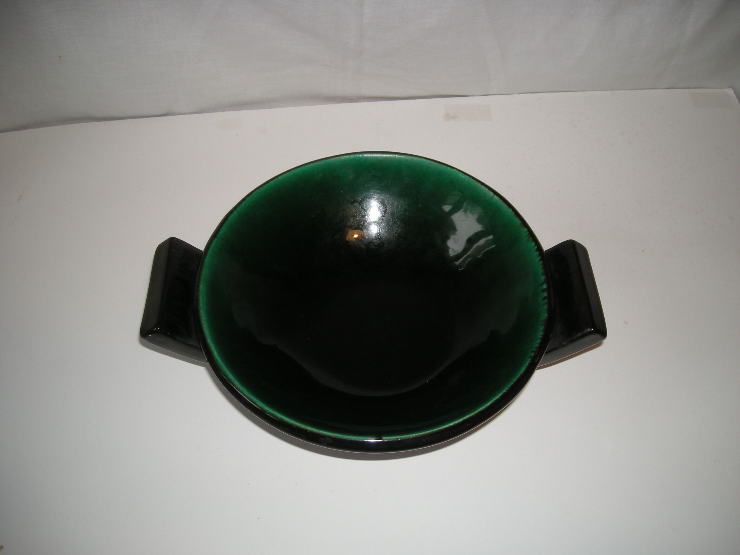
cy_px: 278
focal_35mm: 35
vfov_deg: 40.7
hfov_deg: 52.6
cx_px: 370
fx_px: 748
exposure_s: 1/53
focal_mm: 5.7
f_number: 2.8
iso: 50
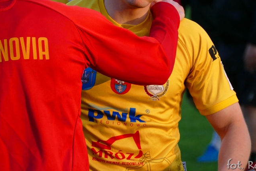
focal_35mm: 439
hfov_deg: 4.7
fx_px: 3122
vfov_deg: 3.1
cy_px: 24
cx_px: 65
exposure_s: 1/500
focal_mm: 89.34
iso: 320
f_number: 4
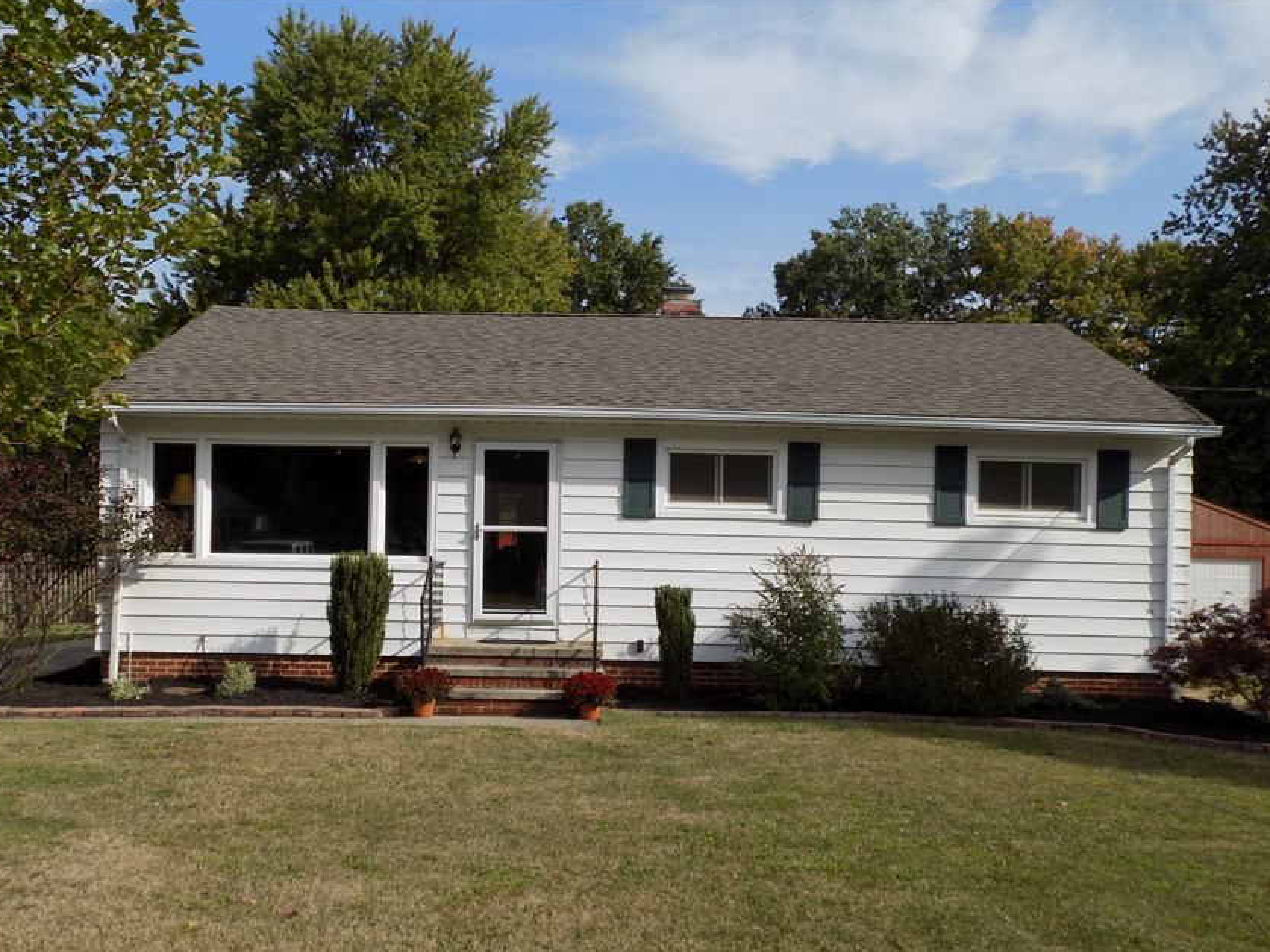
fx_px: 1210
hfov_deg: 55.3
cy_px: 578
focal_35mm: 33
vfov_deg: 42.7
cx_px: 583
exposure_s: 1/1000
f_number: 3.2
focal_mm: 4.8
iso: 80
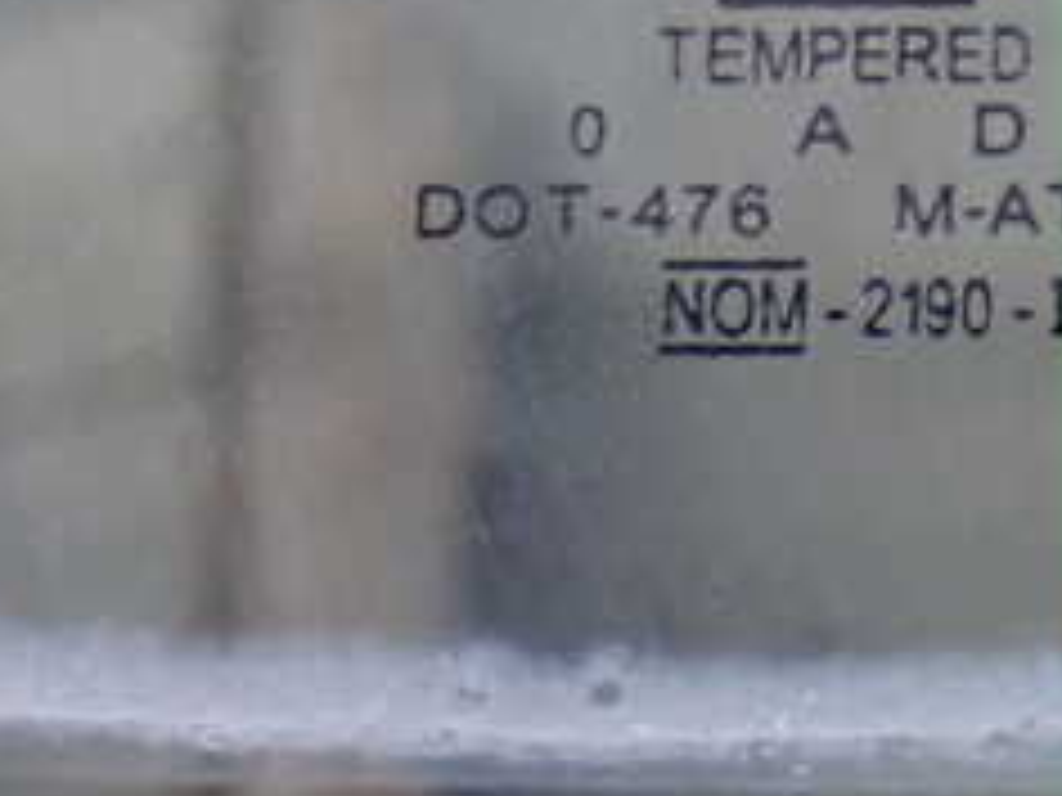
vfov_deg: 7.5
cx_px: 945
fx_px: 6013
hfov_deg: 10.0
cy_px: -207
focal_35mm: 196
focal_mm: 13.65
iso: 800
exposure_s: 1/20
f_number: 4.1
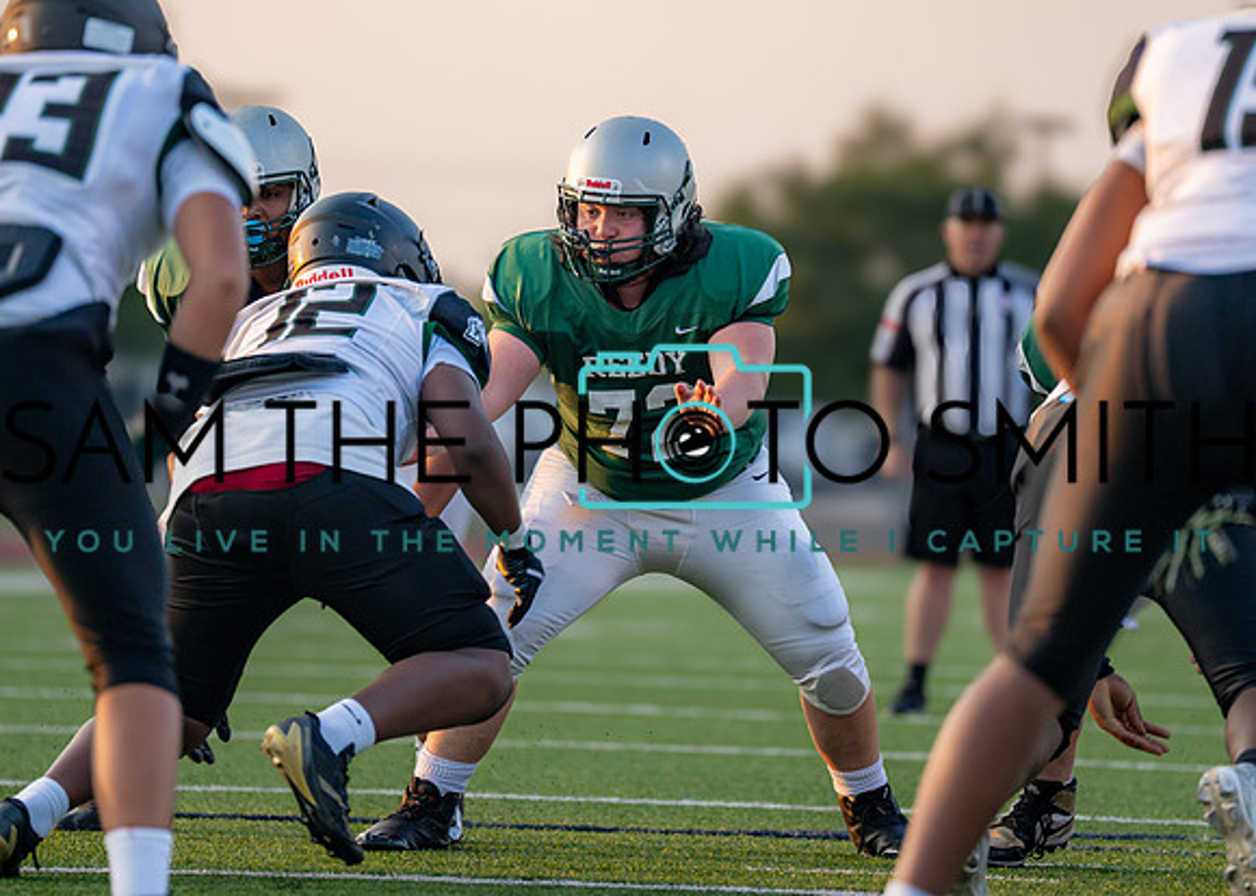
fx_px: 9619
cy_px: 403
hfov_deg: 7.5
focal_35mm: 270
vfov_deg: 5.3
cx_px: 681
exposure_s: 1/1250
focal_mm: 200
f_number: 2.8
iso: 400
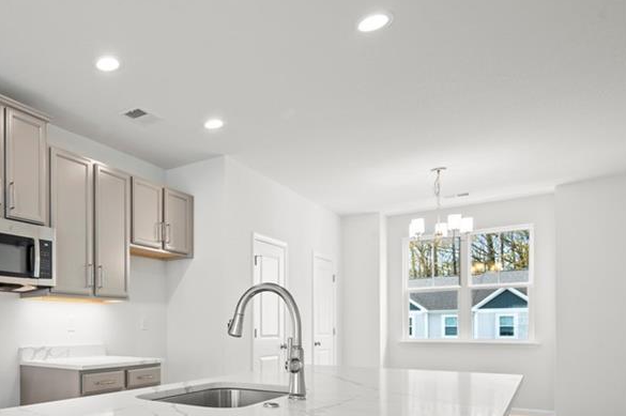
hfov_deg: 57.9
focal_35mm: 28
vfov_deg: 44.3
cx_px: 83
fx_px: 486
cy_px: 326
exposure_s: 1/2
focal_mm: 16
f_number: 8
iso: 125
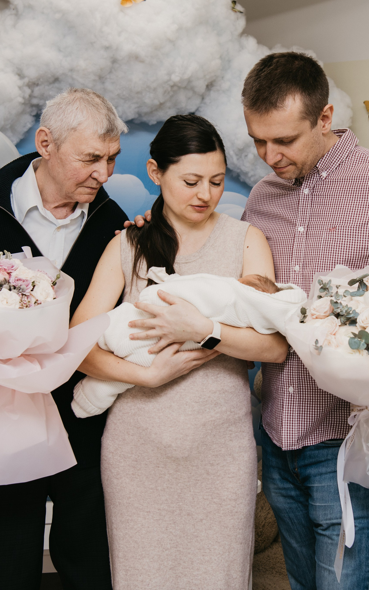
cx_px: 251
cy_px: 276
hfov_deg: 20.5
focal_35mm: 63
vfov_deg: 32.5
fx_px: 1014
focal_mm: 38
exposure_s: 1/160
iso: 160
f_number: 4
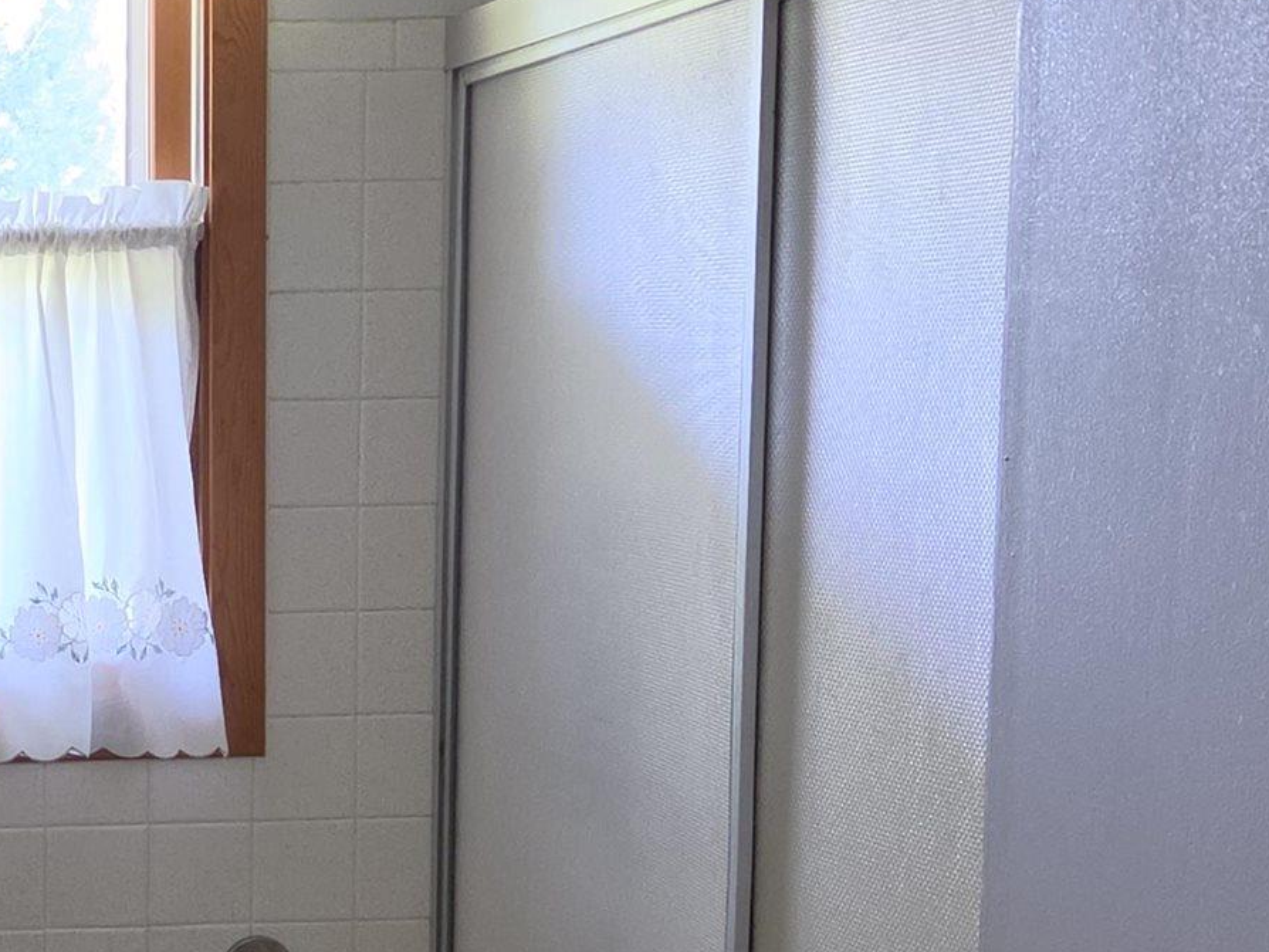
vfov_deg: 18.5
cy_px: 775
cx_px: -221
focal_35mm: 79
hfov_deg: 22.9
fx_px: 2897
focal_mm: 5.4
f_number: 1.8
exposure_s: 1/120
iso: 200
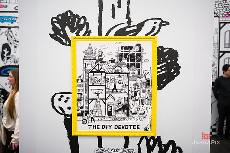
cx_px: 115
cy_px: 76
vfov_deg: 36.8
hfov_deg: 53.2
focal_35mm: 36
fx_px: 230
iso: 1600
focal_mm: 36
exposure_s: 1/200
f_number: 3.2
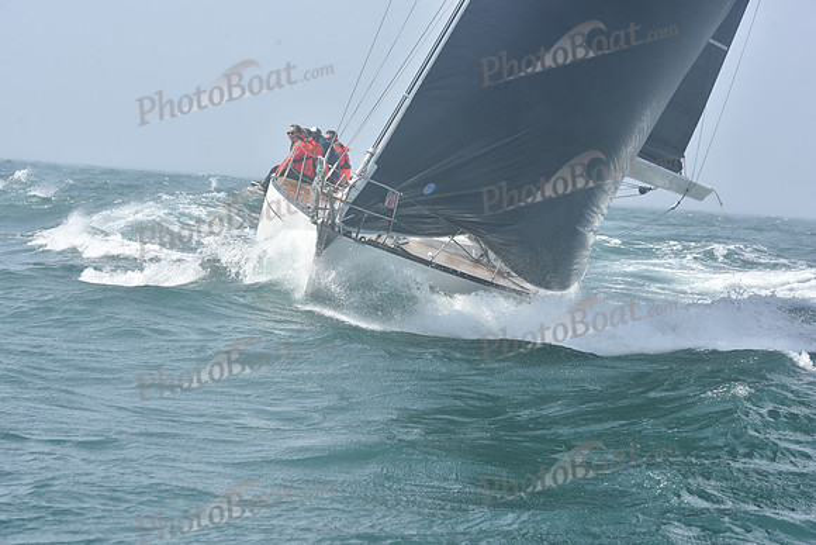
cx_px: 408
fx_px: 2267
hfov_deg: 20.4
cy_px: 272
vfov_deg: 13.7
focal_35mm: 100
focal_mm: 100
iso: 320
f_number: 10
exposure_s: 1/800
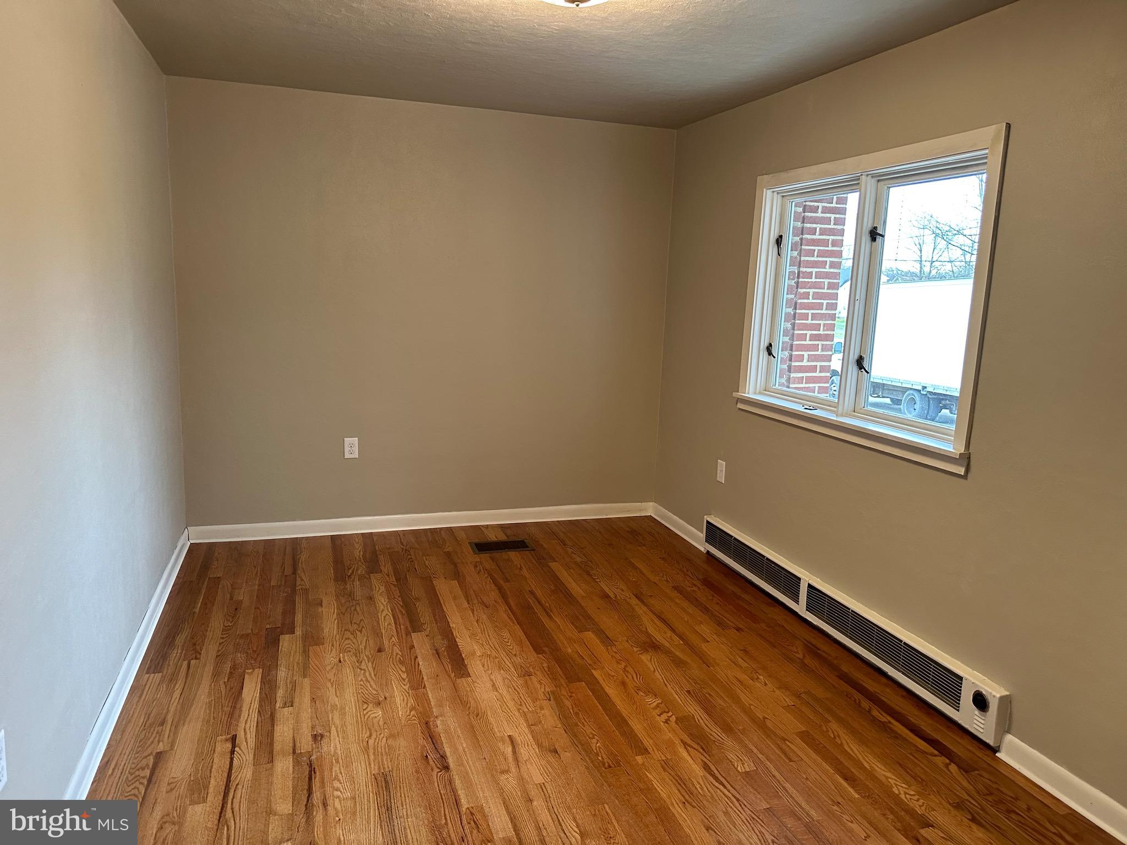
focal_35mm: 24
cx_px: 564
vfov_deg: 56.8
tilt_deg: -10.4
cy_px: 422
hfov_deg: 71.6
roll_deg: -3.0
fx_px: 781
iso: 400
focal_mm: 6.86
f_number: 1.78
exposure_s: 1/60
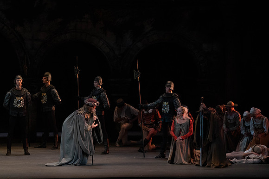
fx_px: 1689
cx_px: 134
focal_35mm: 226
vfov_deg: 6.1
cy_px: 90
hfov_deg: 9.1
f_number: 7.1
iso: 6400
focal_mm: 226
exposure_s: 1/320
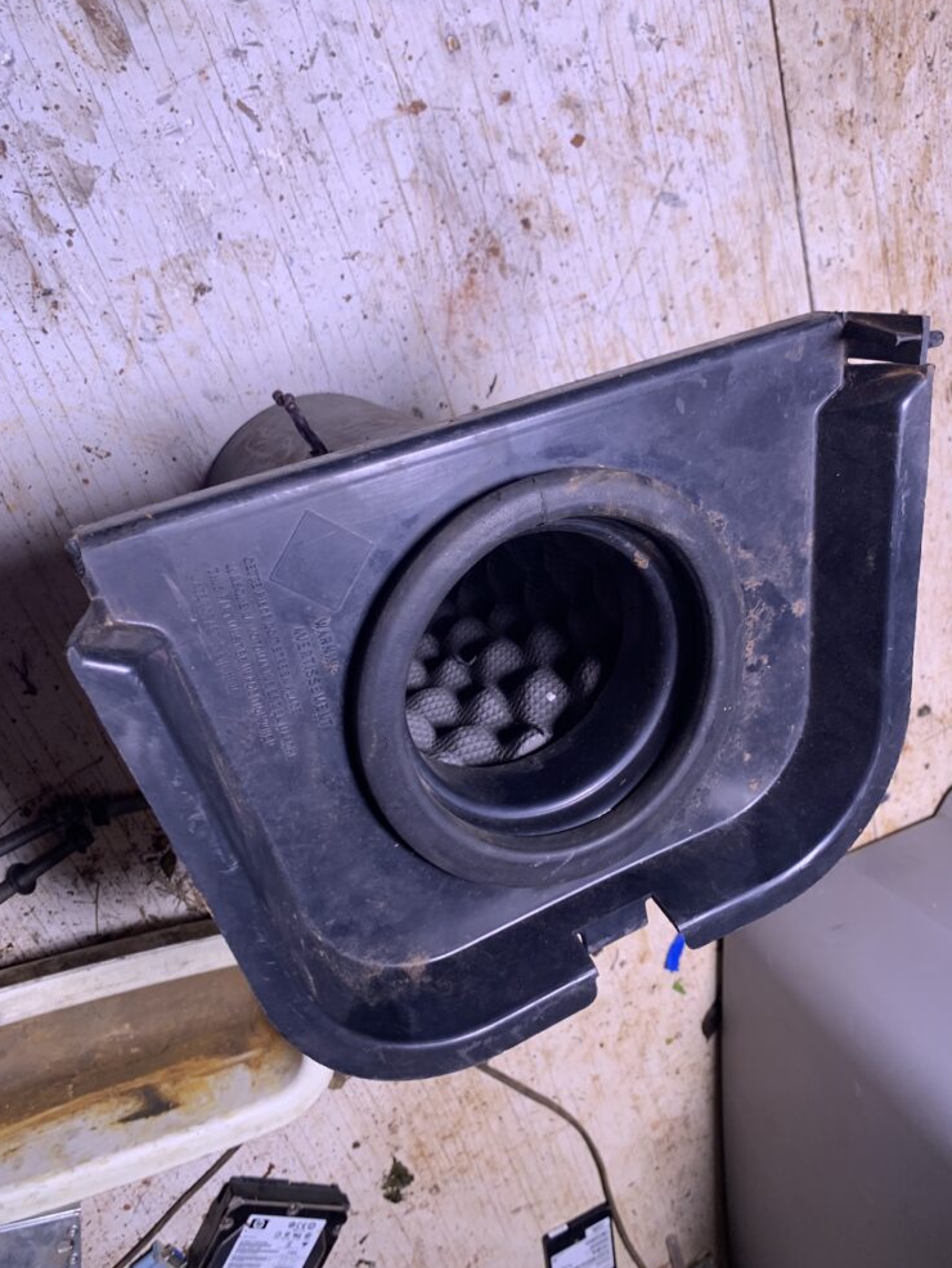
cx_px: 475
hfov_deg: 51.4
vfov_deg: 65.3
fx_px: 990
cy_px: 621
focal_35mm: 27
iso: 50
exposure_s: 1/120
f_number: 1.8
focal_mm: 4.25
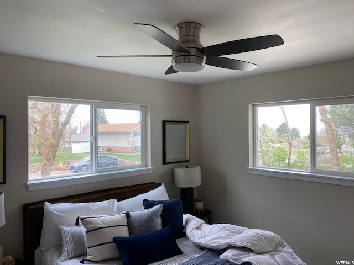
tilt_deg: +1.7
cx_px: 177
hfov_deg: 67.3
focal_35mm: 26
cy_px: 132
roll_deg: -0.3
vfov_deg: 53.1
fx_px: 266
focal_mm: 4.25
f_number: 1.8
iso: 40
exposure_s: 1/121
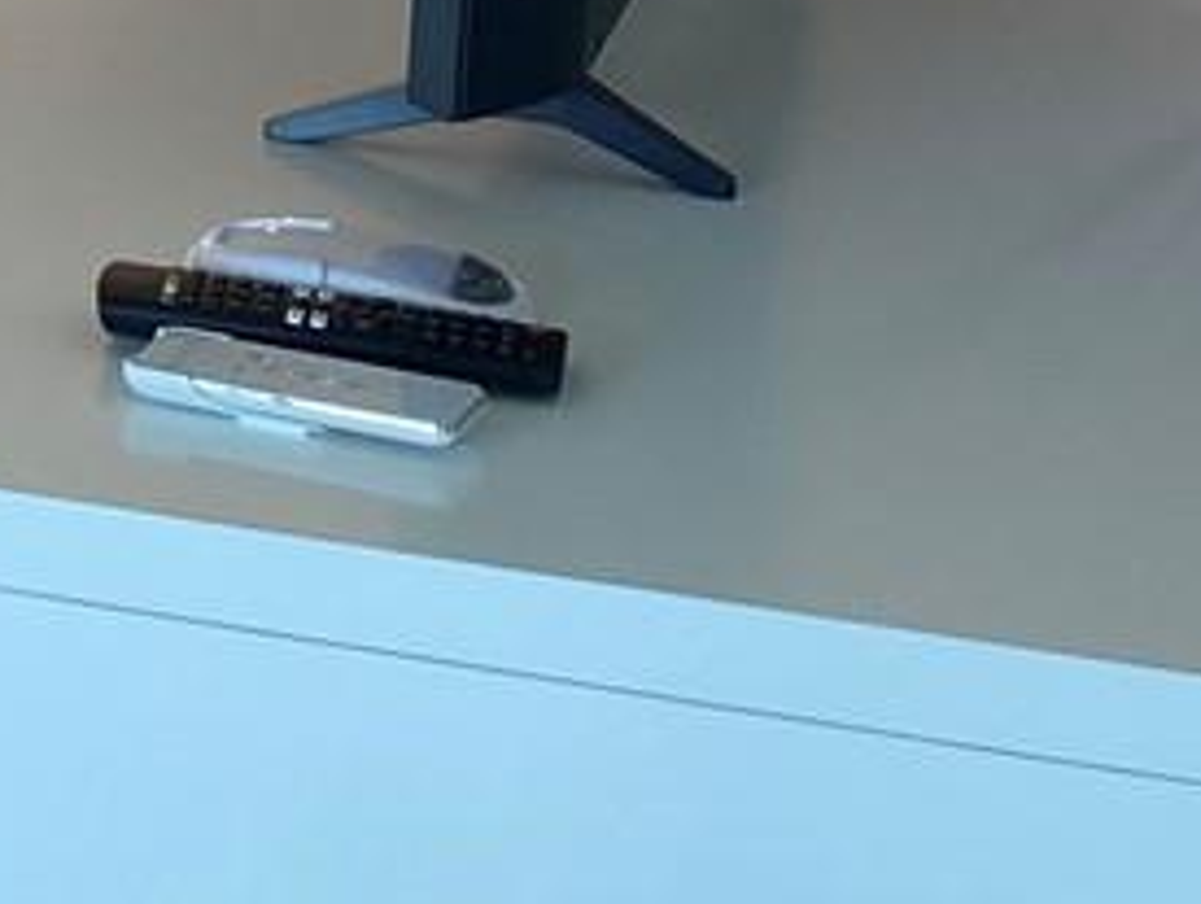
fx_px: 5246
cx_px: -1105
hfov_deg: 11.8
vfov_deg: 9.5
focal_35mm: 151
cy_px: -594
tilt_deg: -11.6
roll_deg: +1.9
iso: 80
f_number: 1.8
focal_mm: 4.25
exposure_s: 1/60
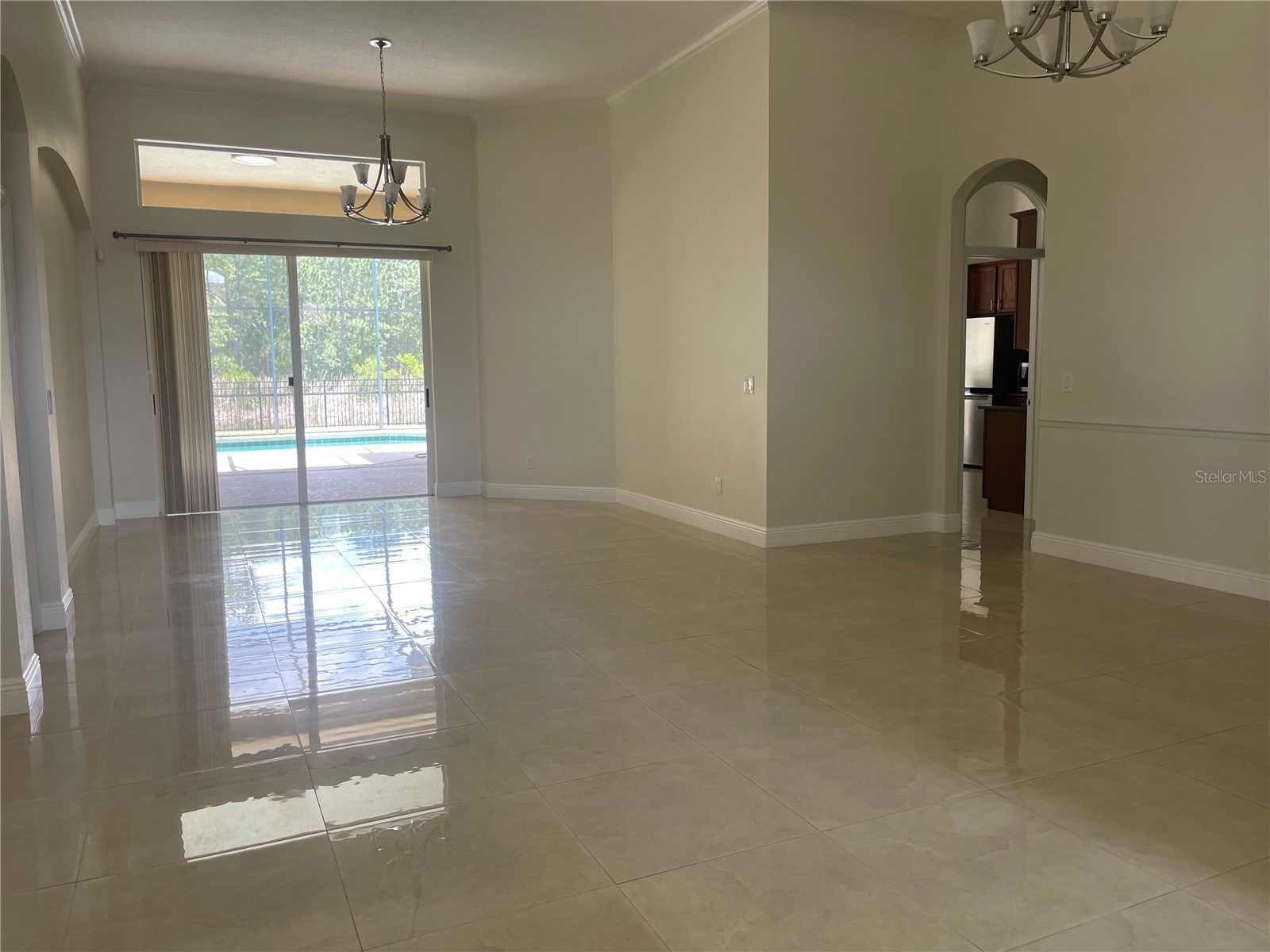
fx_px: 917
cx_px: 635
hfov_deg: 69.4
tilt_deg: -6.4
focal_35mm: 25
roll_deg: -0.4
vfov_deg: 54.9
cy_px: 476
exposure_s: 1/121
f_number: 1.6
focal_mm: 5.1
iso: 64
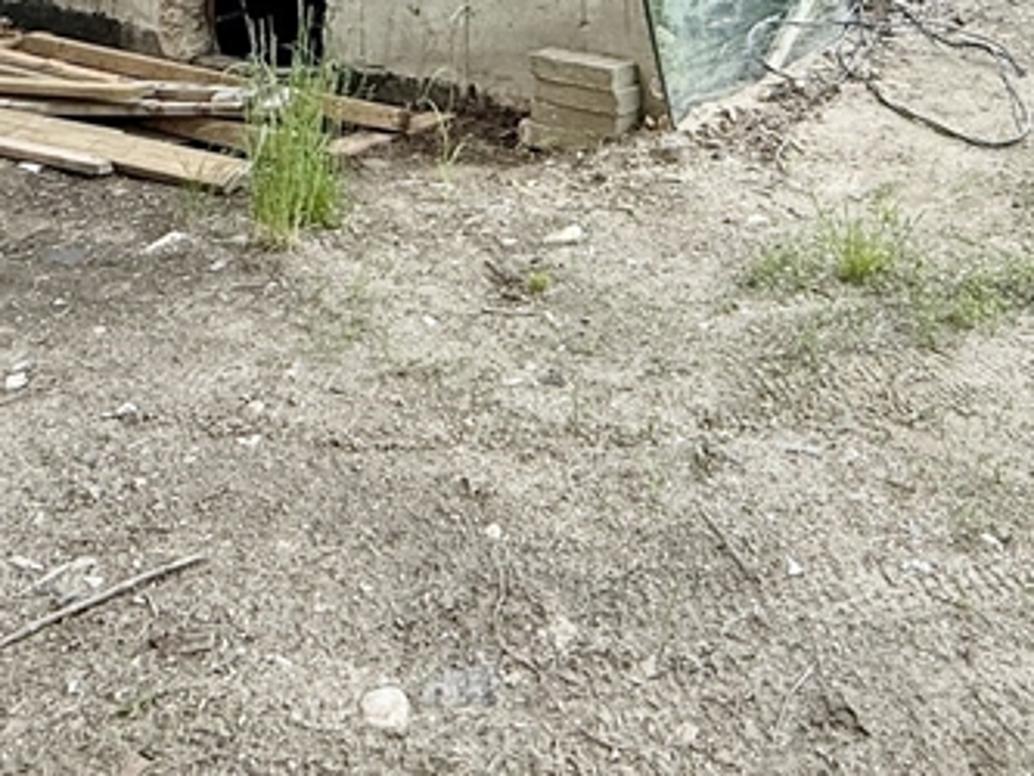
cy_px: -295
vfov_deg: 26.9
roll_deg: +1.0
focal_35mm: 43
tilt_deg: +0.7
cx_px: 444
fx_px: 1285
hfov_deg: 43.7
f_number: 2.2
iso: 80
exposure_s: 1/101
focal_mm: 2.22
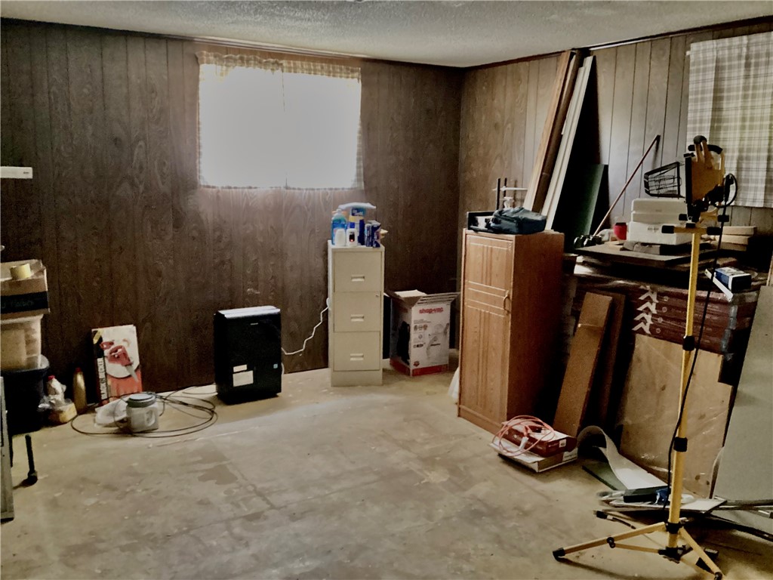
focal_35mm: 31
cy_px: 290
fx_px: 692
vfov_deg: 45.4
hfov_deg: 58.4
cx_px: 386
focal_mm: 3.3
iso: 640
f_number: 2.4
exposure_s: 1/20
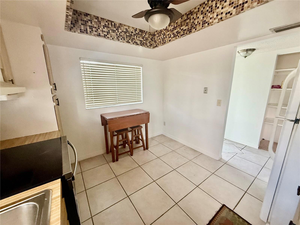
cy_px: 112
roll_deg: +1.2
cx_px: 150
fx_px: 121
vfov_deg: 85.7
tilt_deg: -11.1
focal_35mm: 14
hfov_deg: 102.1
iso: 320
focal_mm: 2.22
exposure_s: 1/88
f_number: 2.2
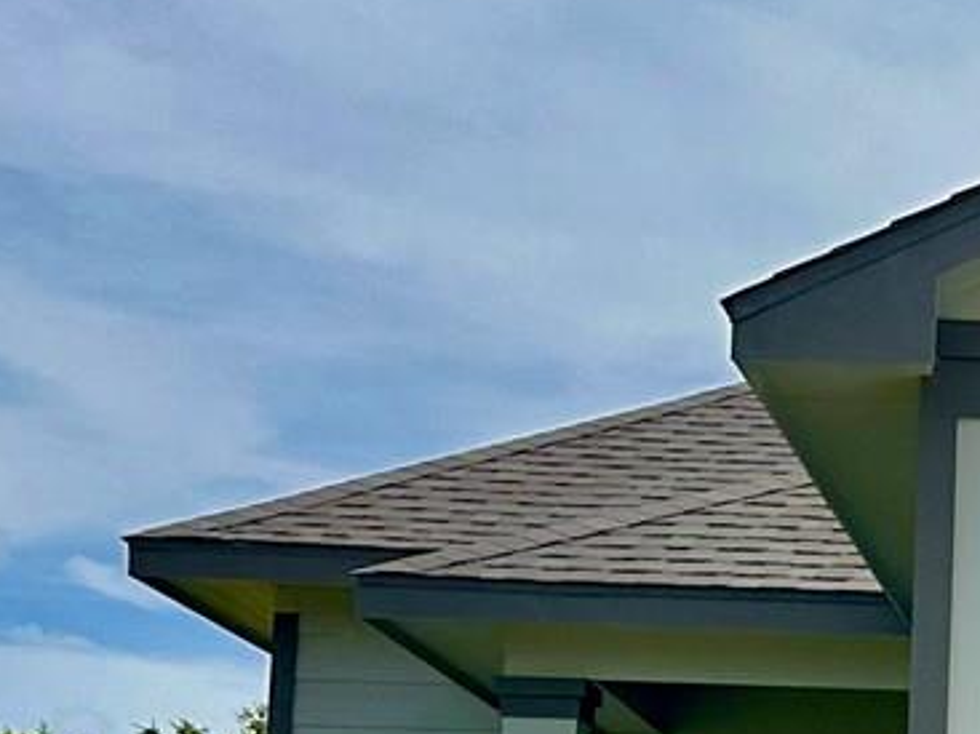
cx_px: 1602
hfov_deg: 13.6
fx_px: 3792
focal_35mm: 134
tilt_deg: +5.5
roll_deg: -1.5
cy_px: 771
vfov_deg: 10.9
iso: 80
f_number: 1.78
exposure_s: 1/8197
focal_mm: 6.86
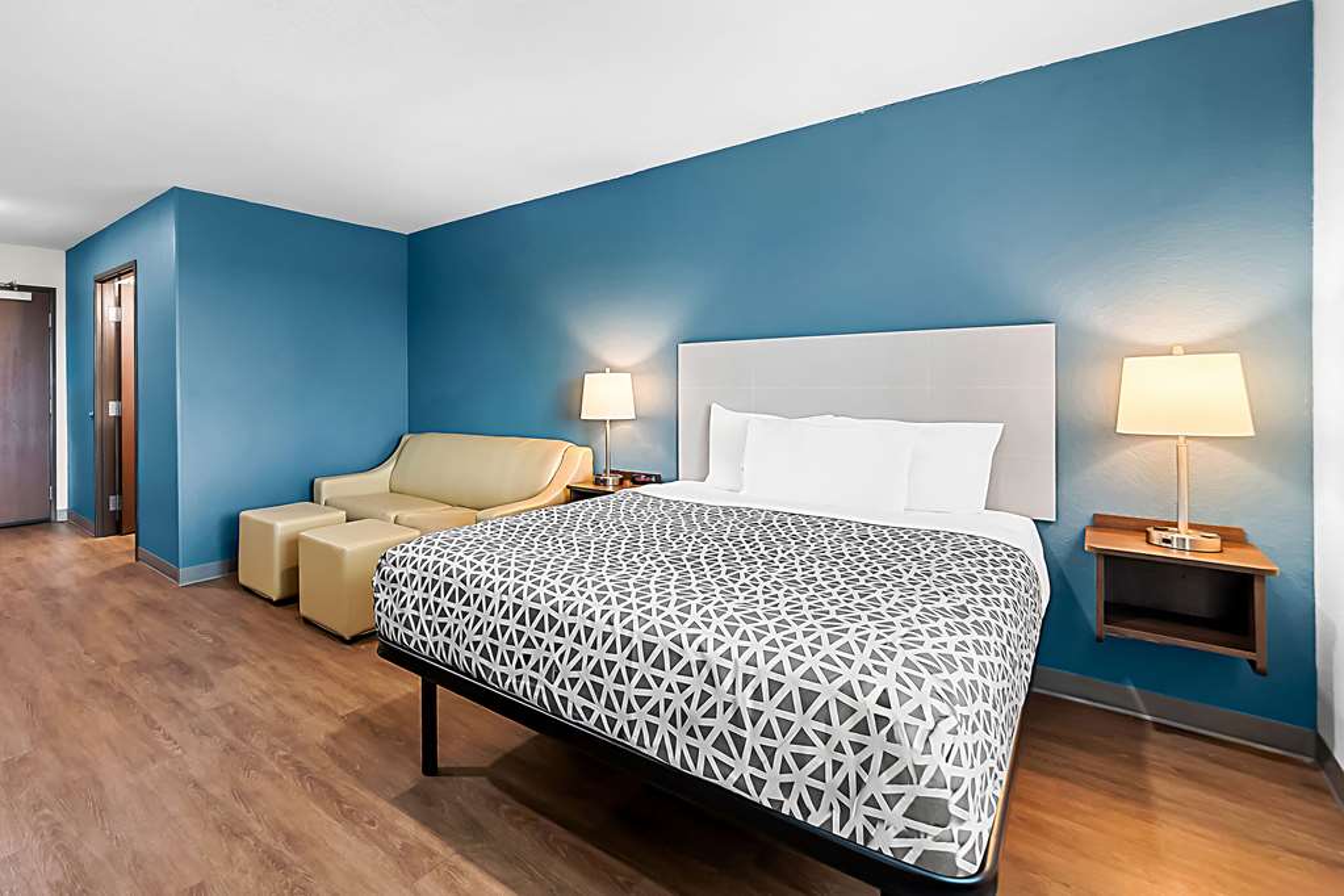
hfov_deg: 112.6
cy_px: 448
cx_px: 672
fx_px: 448
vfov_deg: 90.0
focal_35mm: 12
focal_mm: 12
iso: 500
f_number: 8
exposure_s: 1/25
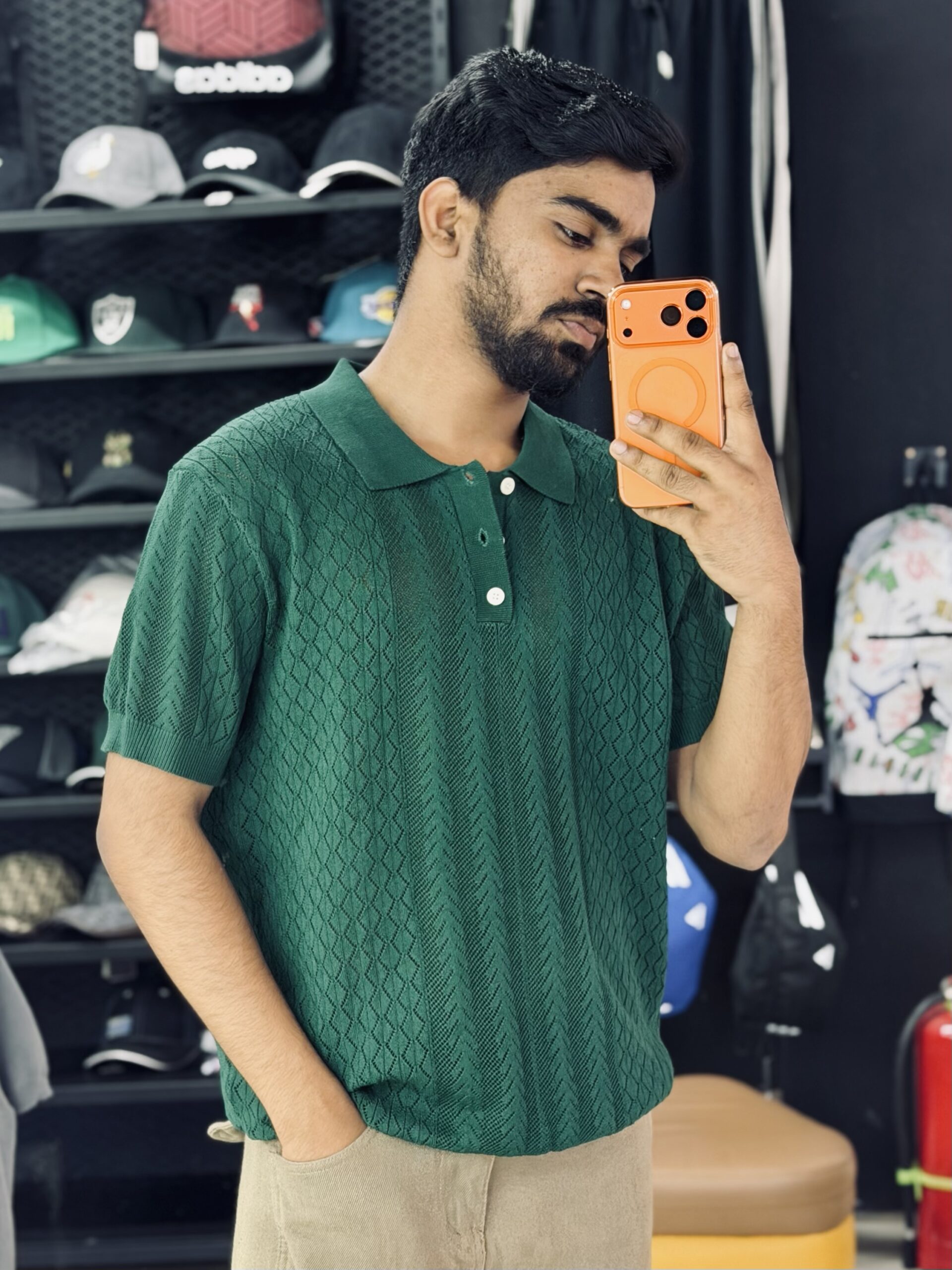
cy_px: 635
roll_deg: -1.6
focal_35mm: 48
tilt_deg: -8.2
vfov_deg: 39.7
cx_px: 476
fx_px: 1760
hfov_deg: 30.3
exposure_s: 1/50
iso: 100
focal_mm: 6.76
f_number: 1.78
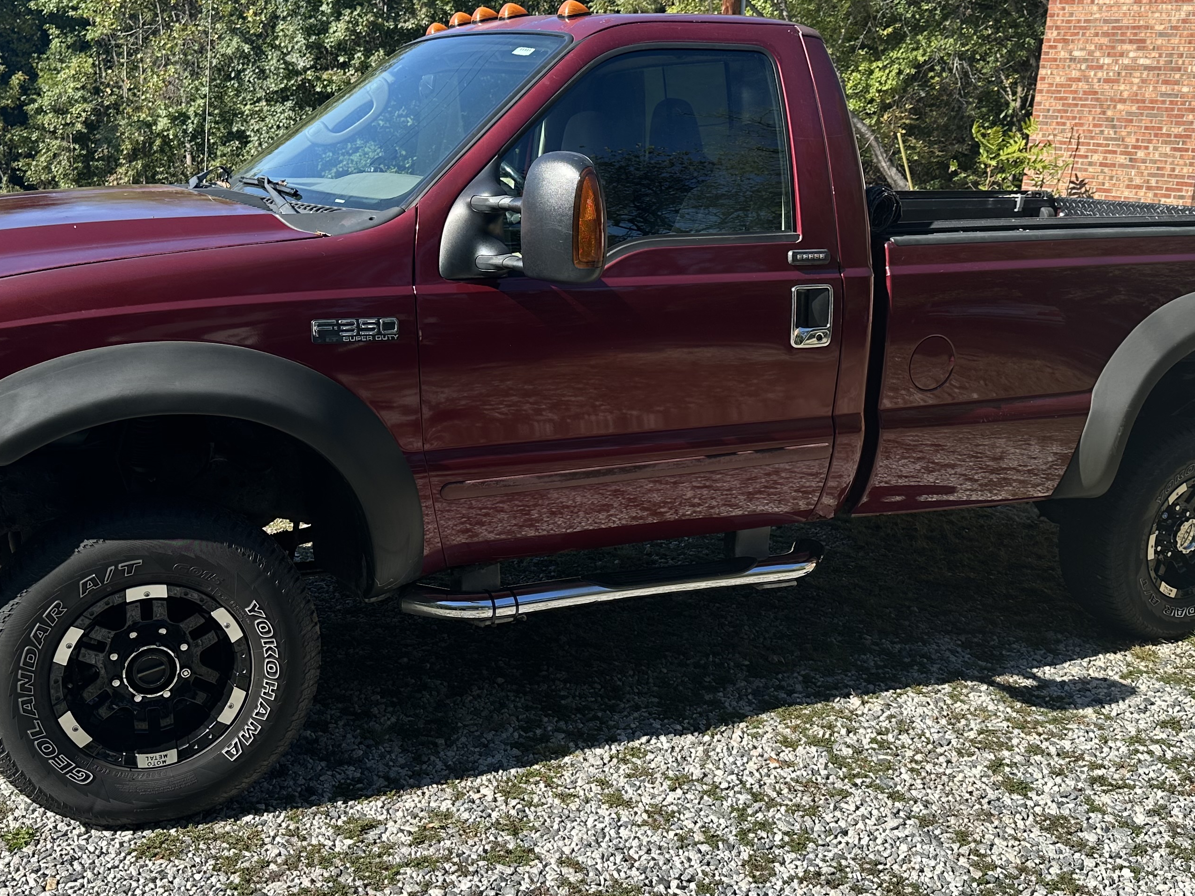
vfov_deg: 37.7
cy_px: 409
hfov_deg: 48.9
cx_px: 542
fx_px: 1312
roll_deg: -3.3
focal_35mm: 38
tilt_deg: -13.5
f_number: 1.78
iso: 80
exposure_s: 1/2110
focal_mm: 6.86
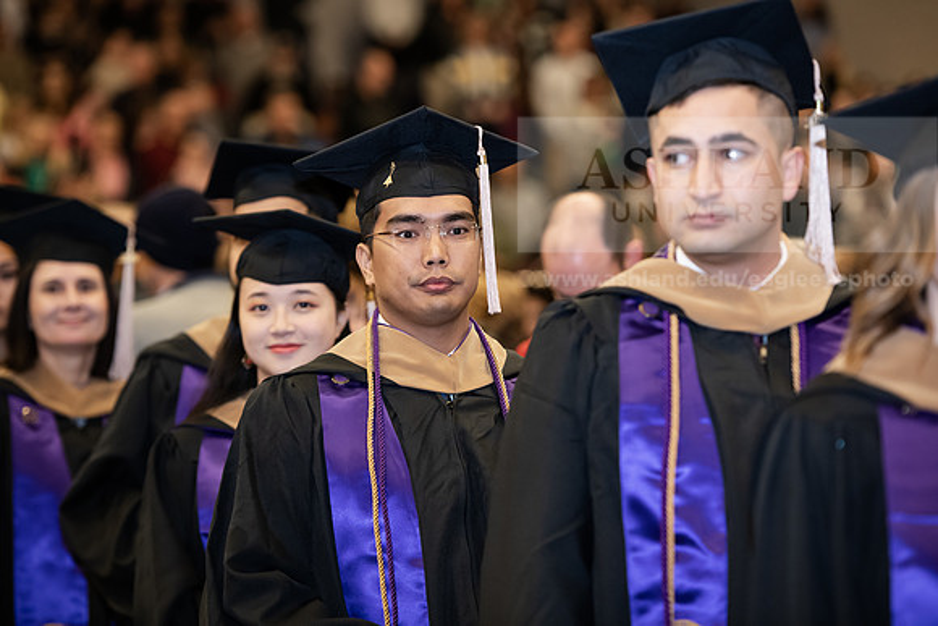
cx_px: 469
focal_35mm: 140
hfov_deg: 14.7
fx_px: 3648
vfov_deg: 9.8
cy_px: 313
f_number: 3.2
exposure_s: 1/200
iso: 2000
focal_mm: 140
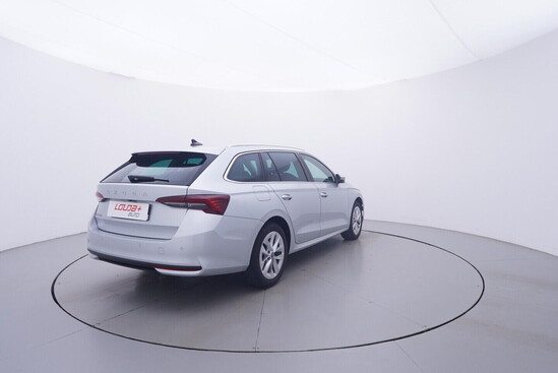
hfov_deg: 77.3
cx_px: 279
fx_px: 349
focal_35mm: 22
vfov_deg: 56.2
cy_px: 186
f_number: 5
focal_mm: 15
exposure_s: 1/80
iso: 200
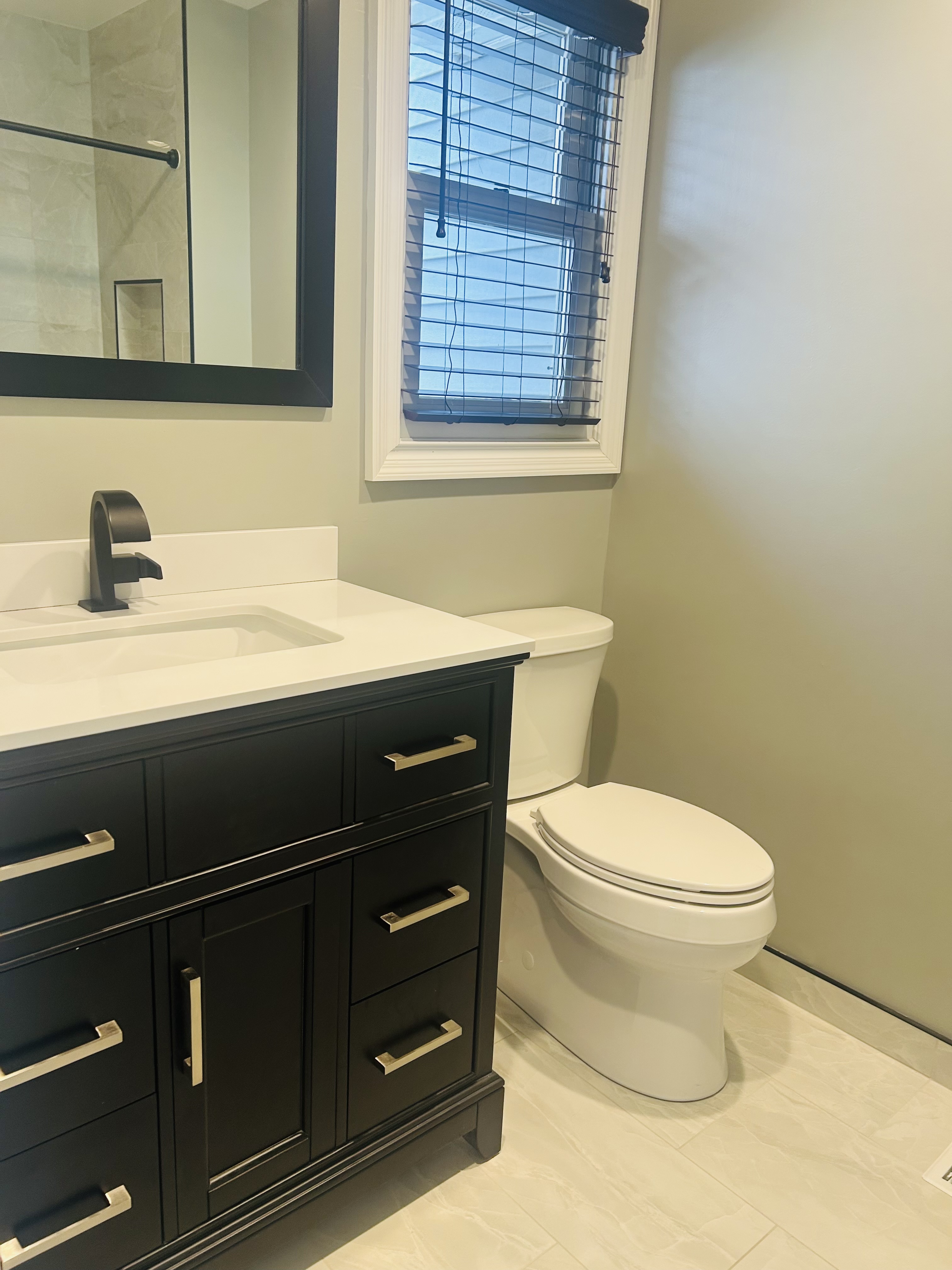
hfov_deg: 53.1
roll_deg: -1.6
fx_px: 953
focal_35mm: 26
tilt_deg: -13.1
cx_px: 476
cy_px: 635
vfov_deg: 67.3
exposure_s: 1/60
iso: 80
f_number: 1.5
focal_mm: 5.7
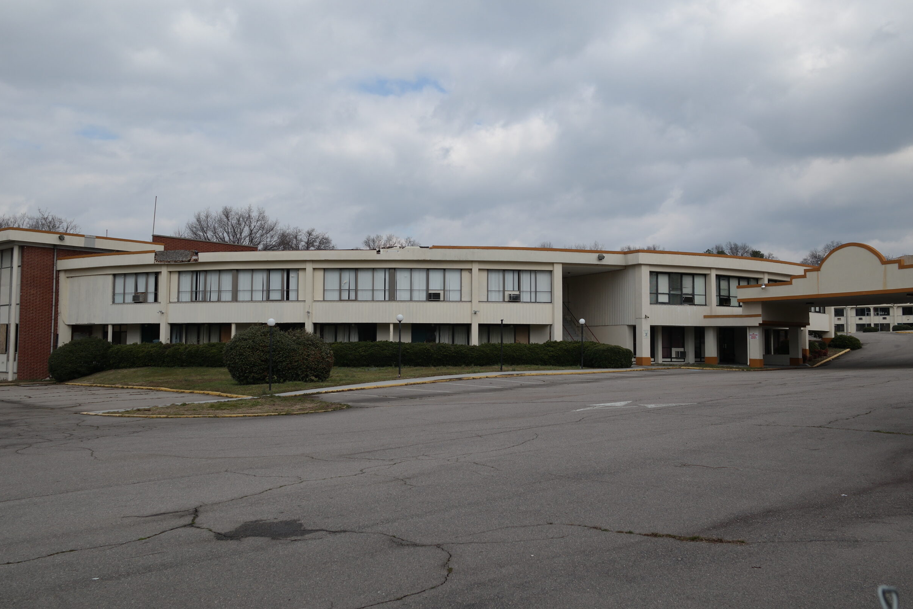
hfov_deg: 58.7
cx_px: 461
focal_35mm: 32
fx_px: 811
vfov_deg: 41.1
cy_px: 285
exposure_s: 1/320
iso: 100
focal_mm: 20
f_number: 7.1
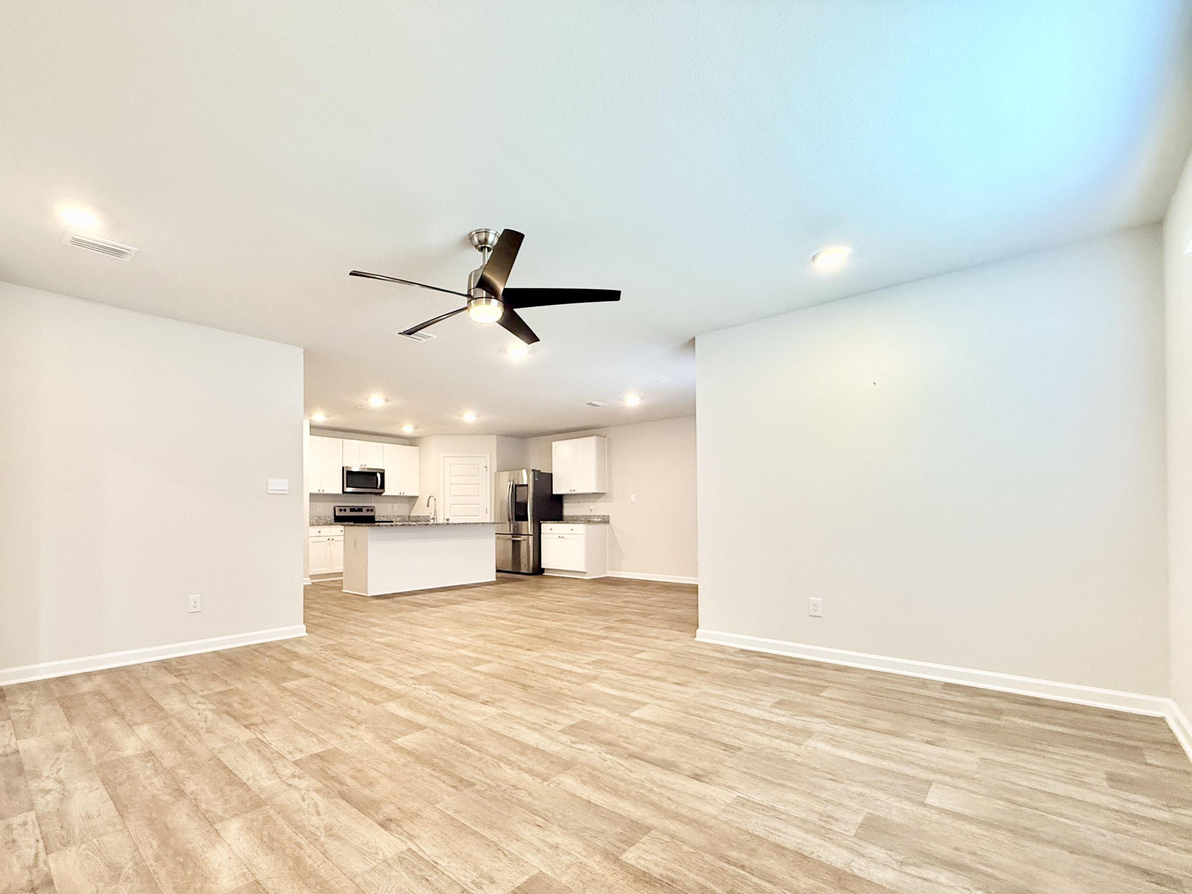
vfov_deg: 77.7
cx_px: 514
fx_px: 551
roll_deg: +0.2
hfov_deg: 93.9
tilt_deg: +0.9
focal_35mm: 16
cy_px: 507
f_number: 2.2
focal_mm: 2.22
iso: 400
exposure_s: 1/120
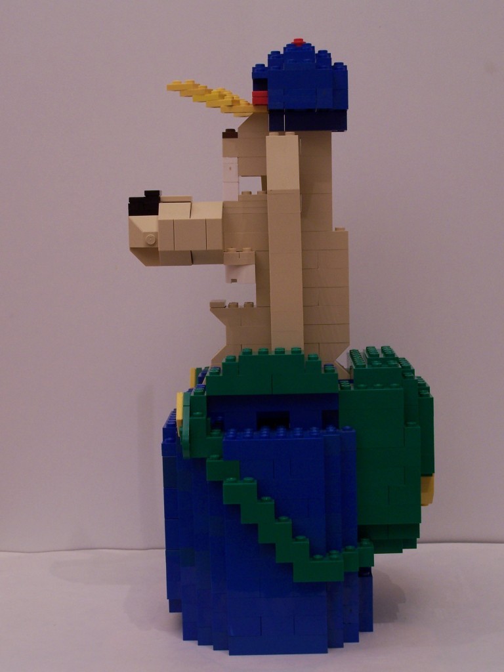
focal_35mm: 67
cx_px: 252
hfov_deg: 21.9
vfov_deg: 29.0
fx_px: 1301
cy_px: 336
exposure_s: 1/4
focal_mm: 11.1
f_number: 3.2
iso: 80
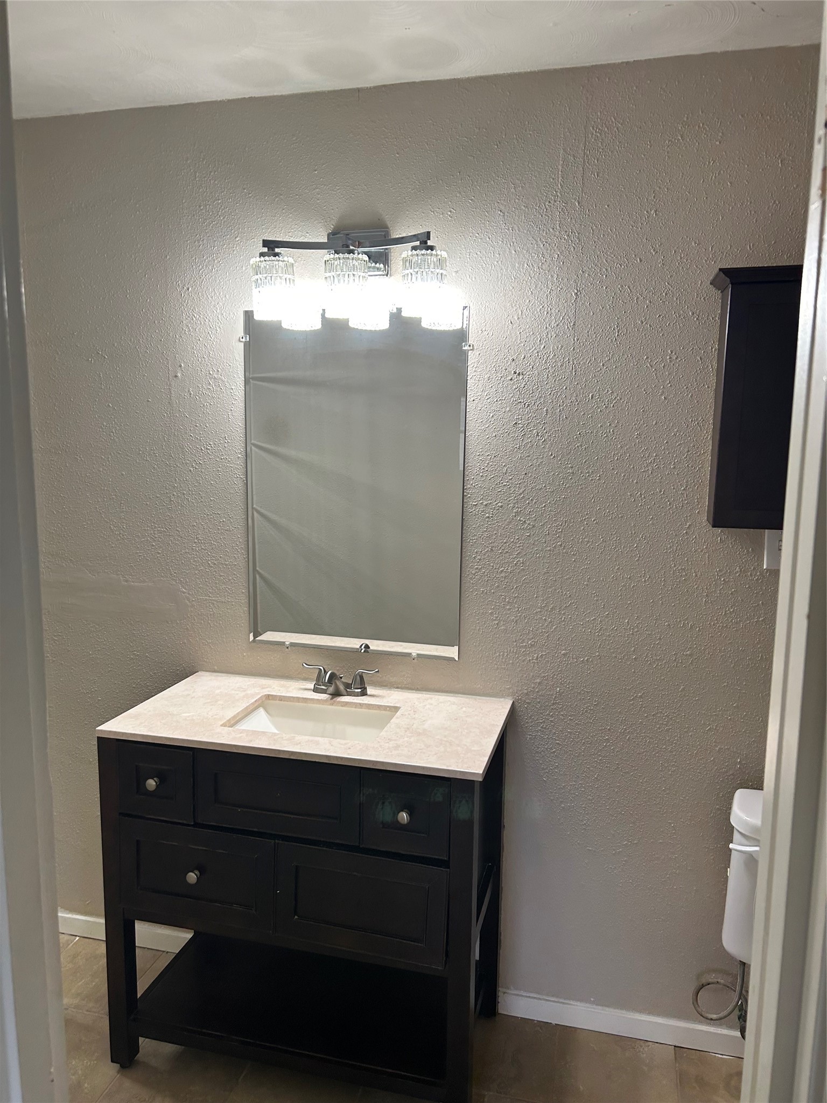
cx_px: 414
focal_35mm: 26
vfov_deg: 67.3
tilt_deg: -10.6
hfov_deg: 53.1
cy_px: 552
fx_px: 828
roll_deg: +0.2
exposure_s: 1/120
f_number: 1.5
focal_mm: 5.7
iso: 100
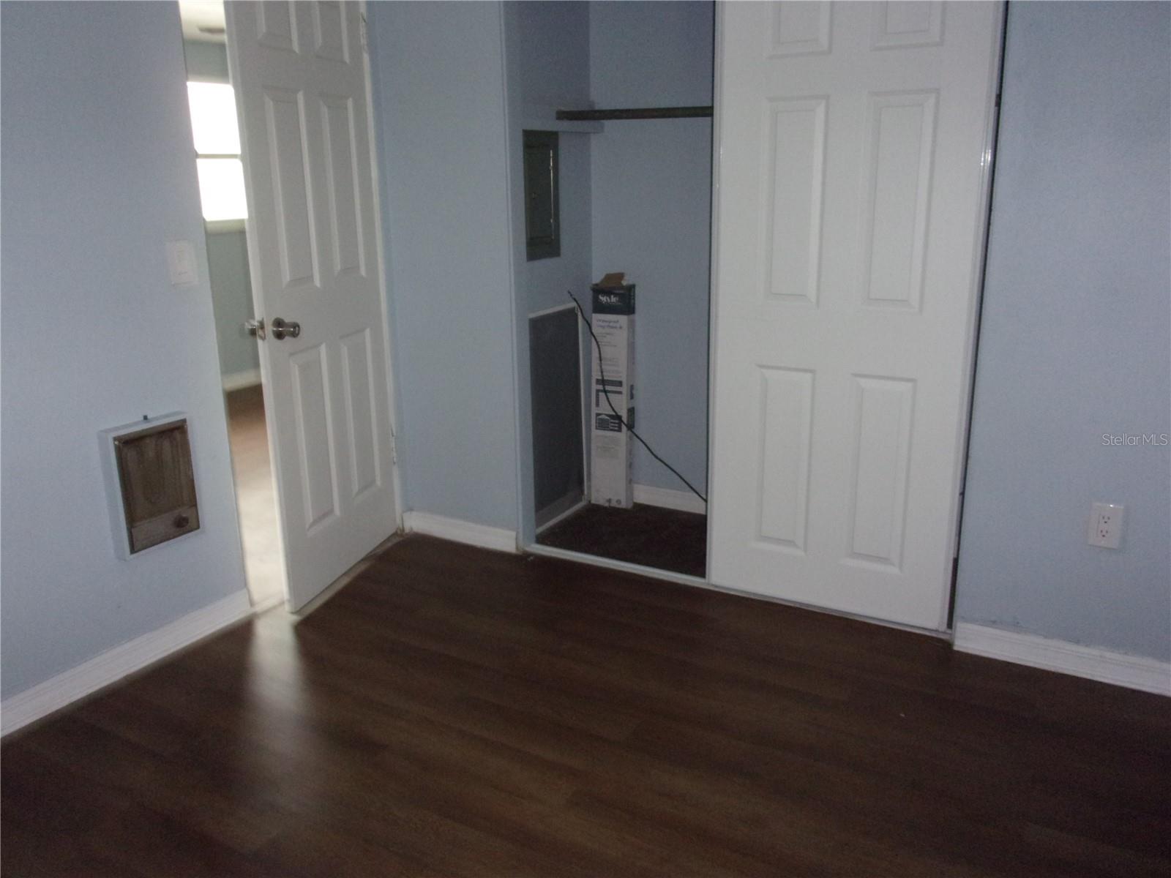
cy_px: 439
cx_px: 586
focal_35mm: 28
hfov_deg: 63.4
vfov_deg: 49.7
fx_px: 947
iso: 320
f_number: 3.9
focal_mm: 5.1
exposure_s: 1/34
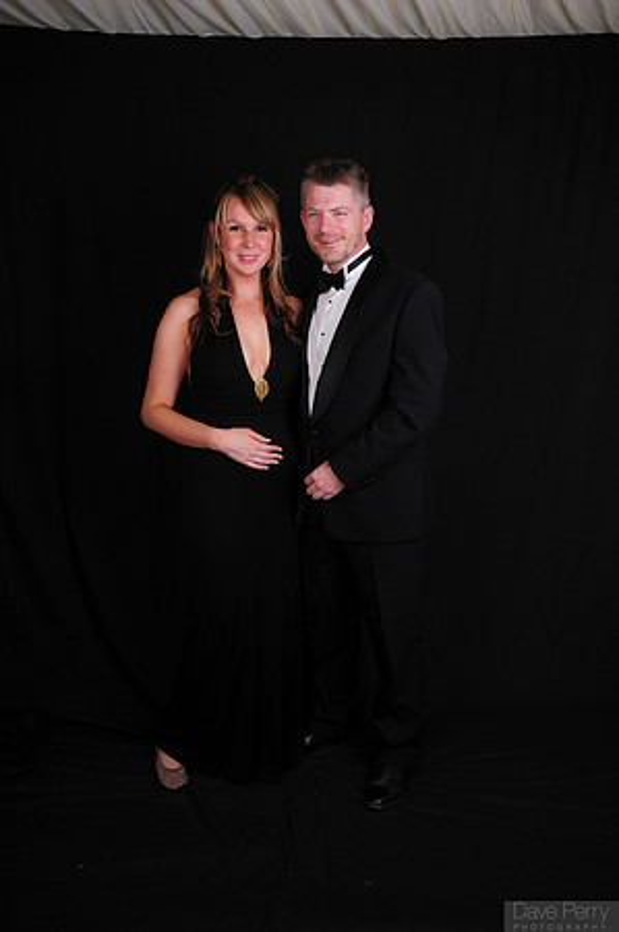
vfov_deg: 67.4
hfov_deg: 47.8
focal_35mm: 27
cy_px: 466
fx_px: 698
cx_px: 310
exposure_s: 1/125
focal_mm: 18
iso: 200
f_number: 8
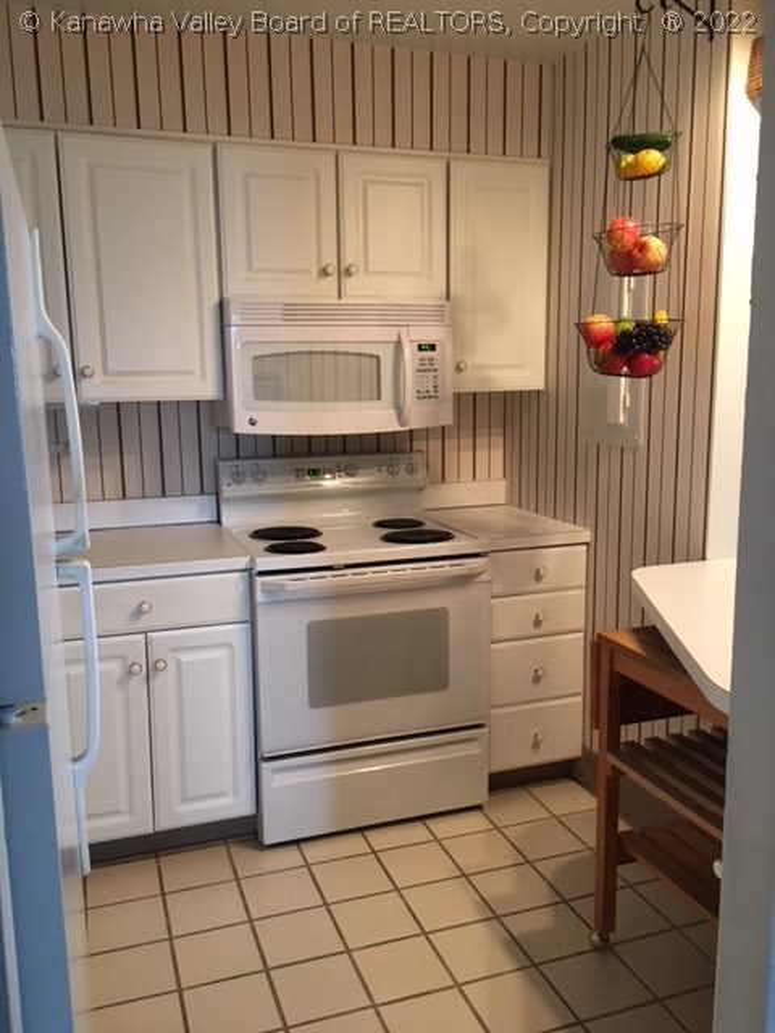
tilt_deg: -8.9
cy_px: 516
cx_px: 388
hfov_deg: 48.2
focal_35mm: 29
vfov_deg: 61.7
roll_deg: +1.1
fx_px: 866
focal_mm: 4.15
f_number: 2.2
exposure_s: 1/30
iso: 100
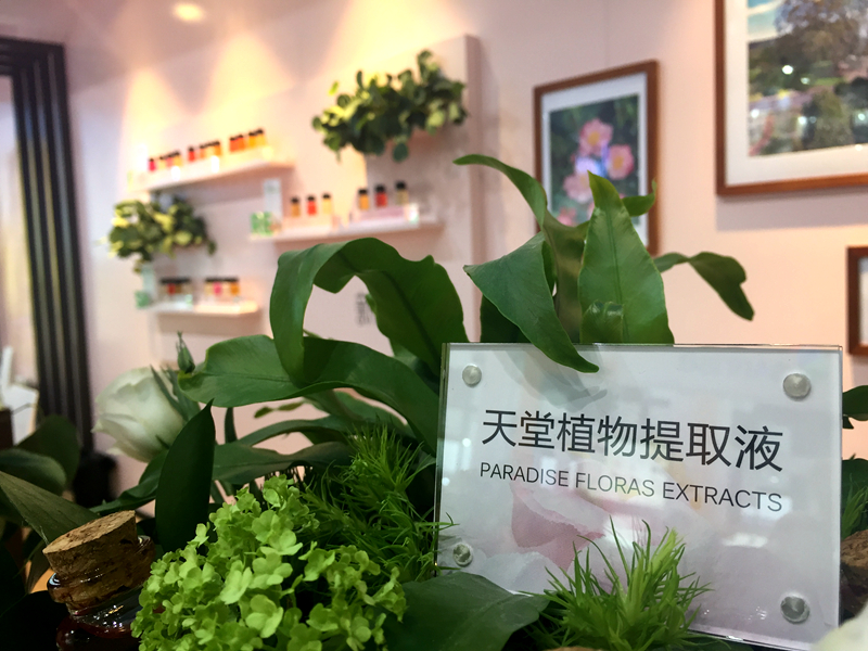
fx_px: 727
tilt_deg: -5.7
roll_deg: +0.9
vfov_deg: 48.2
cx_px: 434
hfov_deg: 61.7
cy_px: 326
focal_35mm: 29
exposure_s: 1/33
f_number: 2.2
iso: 32
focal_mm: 4.15
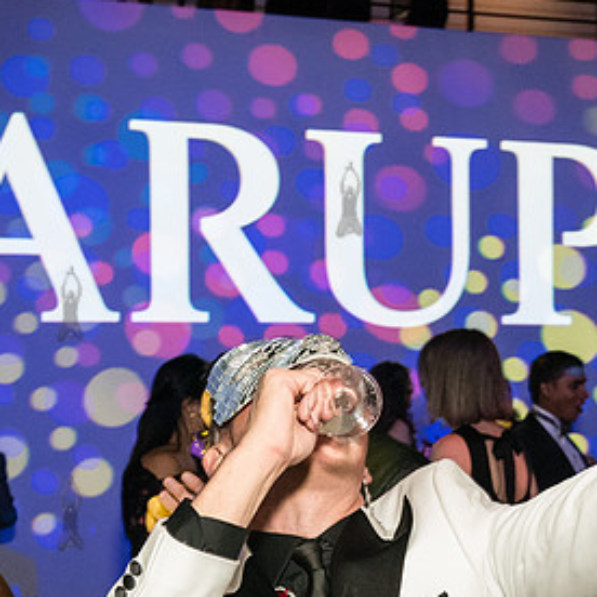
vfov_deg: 22.6
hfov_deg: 22.7
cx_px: 348
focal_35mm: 76
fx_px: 1483
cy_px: 442
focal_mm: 28
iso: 5000
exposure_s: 1/160
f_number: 4.5
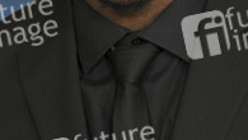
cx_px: 131
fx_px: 1810
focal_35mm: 275
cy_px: -34
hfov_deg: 7.8
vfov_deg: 4.4
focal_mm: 128
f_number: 5
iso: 2000
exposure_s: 1/320
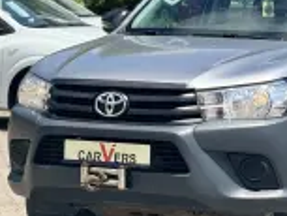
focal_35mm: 282
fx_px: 2340
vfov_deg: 5.3
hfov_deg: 7.0
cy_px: 77
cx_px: 306
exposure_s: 1/2024
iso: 50
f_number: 2.8
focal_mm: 15.66
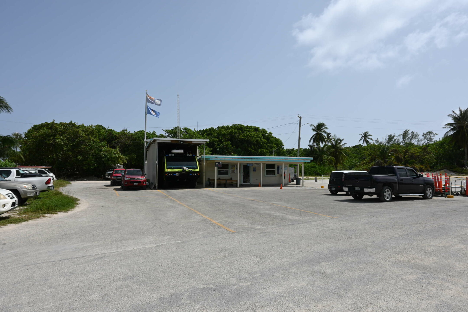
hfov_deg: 73.7
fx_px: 312
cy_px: 156
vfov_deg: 53.1
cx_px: 234
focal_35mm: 24
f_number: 8
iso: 100
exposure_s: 1/500
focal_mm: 16
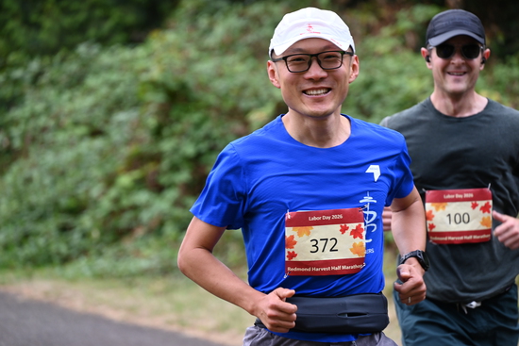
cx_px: 260
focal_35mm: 200
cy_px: 173
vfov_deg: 6.9
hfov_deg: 10.3
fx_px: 2884
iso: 720
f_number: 6.3
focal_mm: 200
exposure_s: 1/250
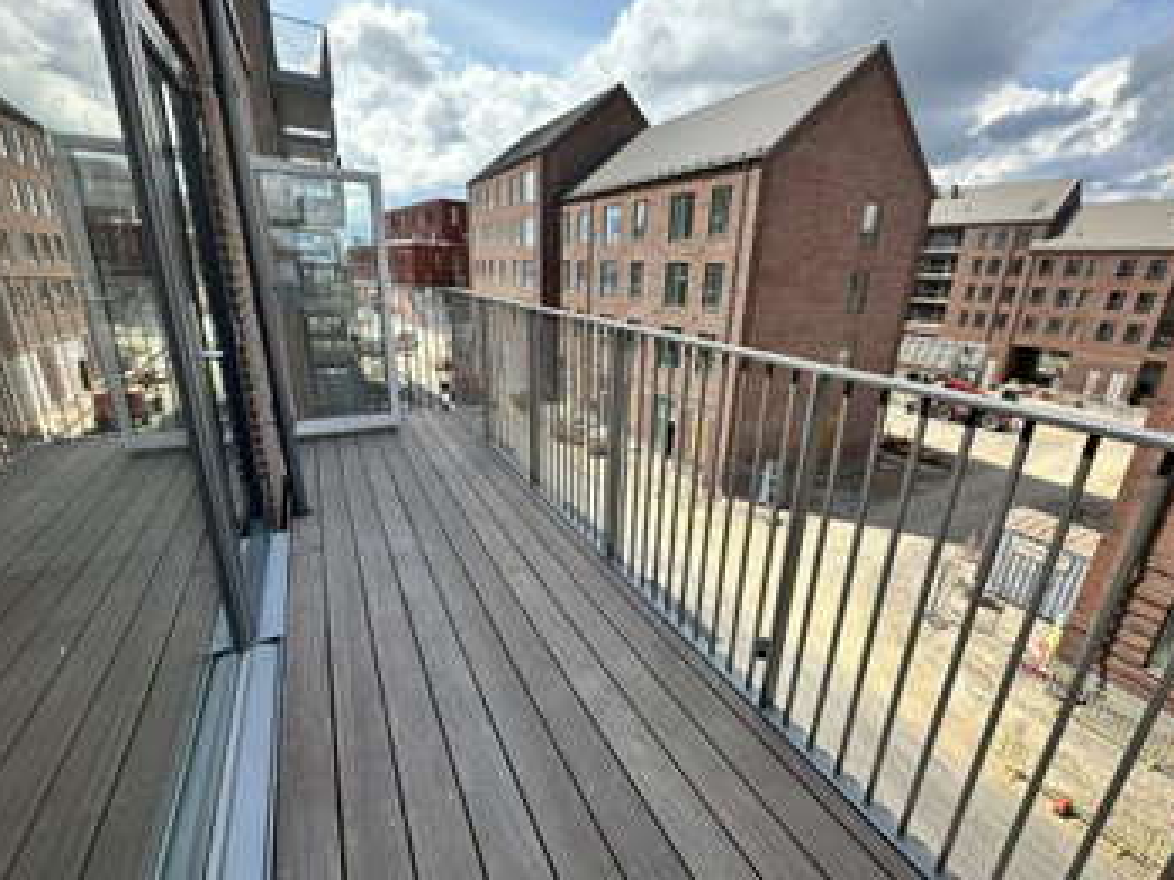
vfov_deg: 81.7
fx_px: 509
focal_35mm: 15
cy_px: 435
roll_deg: -2.7
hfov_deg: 98.1
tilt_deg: -17.9
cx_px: 609
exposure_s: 1/1043
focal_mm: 2.22
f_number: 2.2
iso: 50
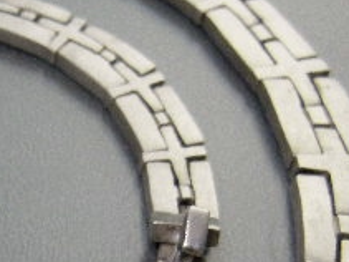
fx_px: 1038
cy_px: 297
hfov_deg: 18.2
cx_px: -56
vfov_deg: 14.0
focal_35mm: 103
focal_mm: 6.2
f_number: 7.2
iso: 483
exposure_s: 1/30
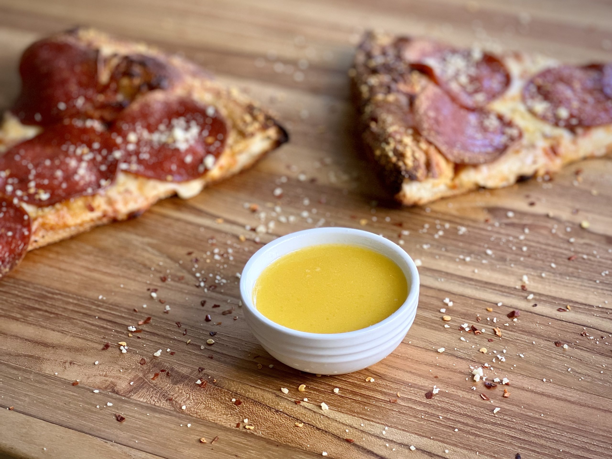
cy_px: 230
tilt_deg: -35.7
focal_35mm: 77
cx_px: 306
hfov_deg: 25.3
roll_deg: +3.9
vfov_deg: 19.1
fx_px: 1361
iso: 200
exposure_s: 1/121
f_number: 2.8
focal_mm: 9
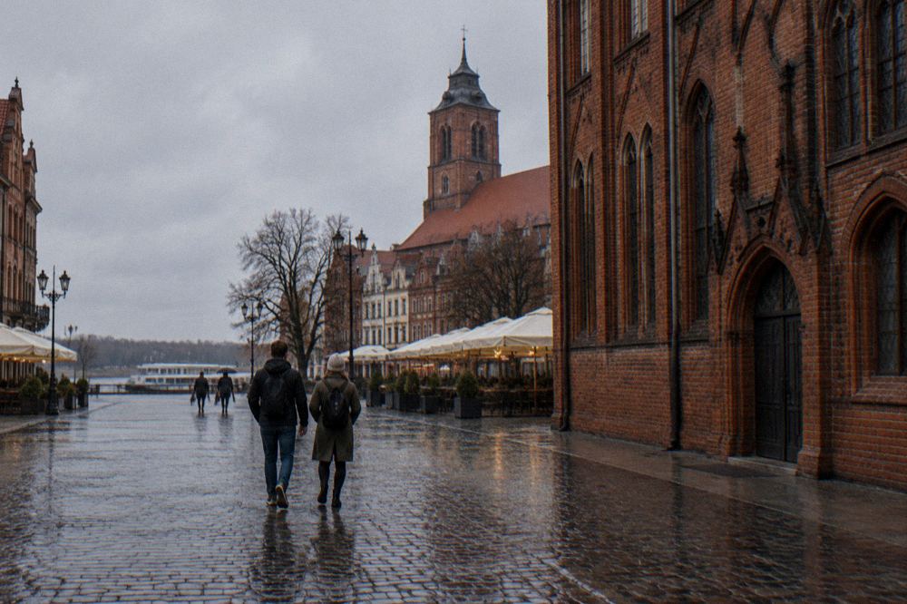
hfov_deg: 28.9
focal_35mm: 70
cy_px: 302
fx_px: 1763
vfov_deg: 19.4
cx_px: 454
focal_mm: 70
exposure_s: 1/1250
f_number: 4
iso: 500
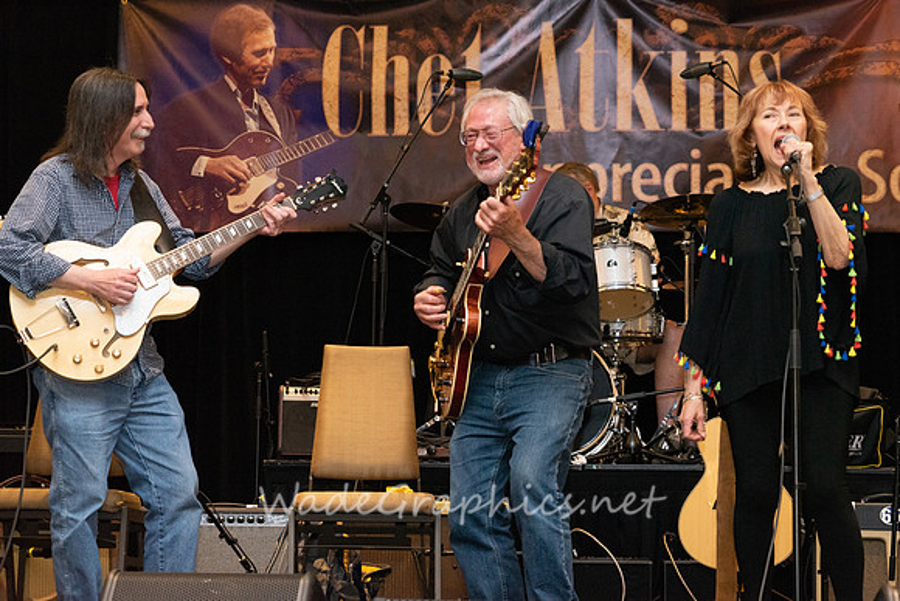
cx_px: 450
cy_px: 300
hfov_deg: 26.3
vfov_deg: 17.7
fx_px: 1925
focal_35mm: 77
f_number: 6.3
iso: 6400
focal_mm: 77
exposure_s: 1/200
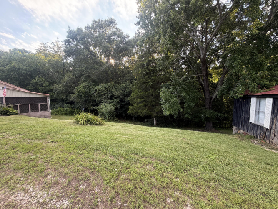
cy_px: 104
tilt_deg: -5.5
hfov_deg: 102.1
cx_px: 139
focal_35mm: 14
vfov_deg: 85.7
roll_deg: -0.5
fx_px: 112
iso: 64
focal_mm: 2.22
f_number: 2.2
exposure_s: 1/121
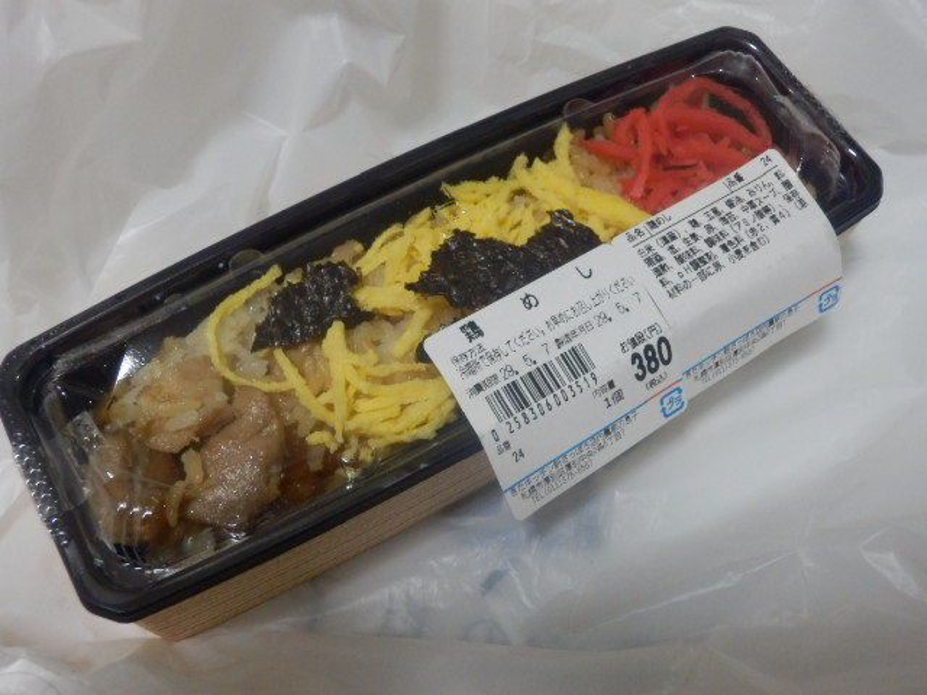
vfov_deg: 34.3
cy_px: 348
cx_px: 464
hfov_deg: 44.8
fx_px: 1125
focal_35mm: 42
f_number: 4
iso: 800
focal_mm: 7.4
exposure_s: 1/30
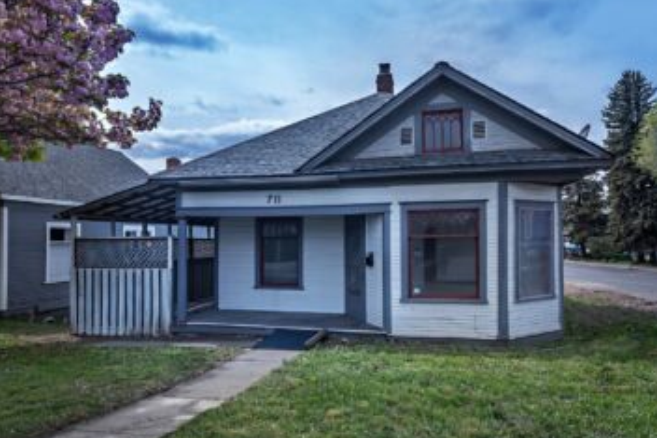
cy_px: 232
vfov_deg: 51.3
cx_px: 340
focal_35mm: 25
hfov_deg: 71.5
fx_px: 456
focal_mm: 22
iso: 200
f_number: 14
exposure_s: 1/160
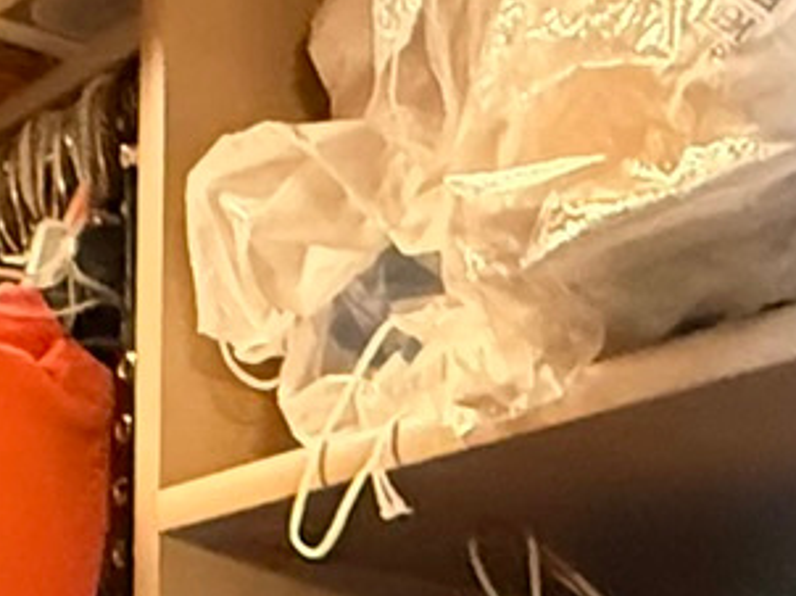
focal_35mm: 95
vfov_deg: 14.0
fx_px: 2183
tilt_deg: -0.8
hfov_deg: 20.5
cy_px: 1042
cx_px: 169
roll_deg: -1.0
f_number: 2.2
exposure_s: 1/40
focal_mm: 2.22
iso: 1600
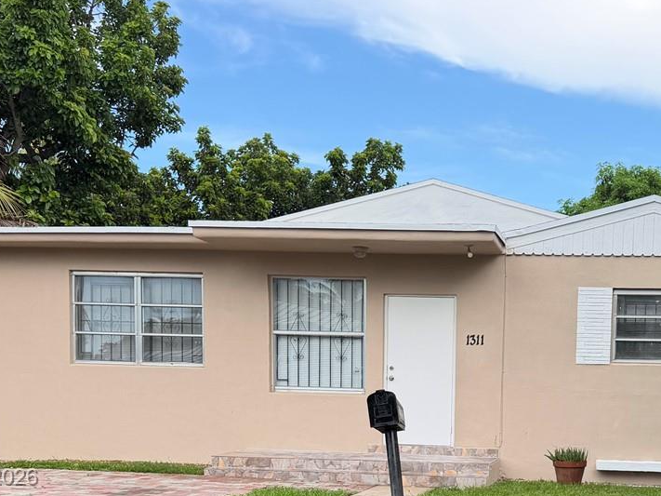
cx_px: 492
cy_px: 478
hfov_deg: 34.8
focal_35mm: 54
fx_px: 1031
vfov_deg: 25.8
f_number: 1.78
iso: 100
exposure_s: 1/1618
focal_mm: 6.76
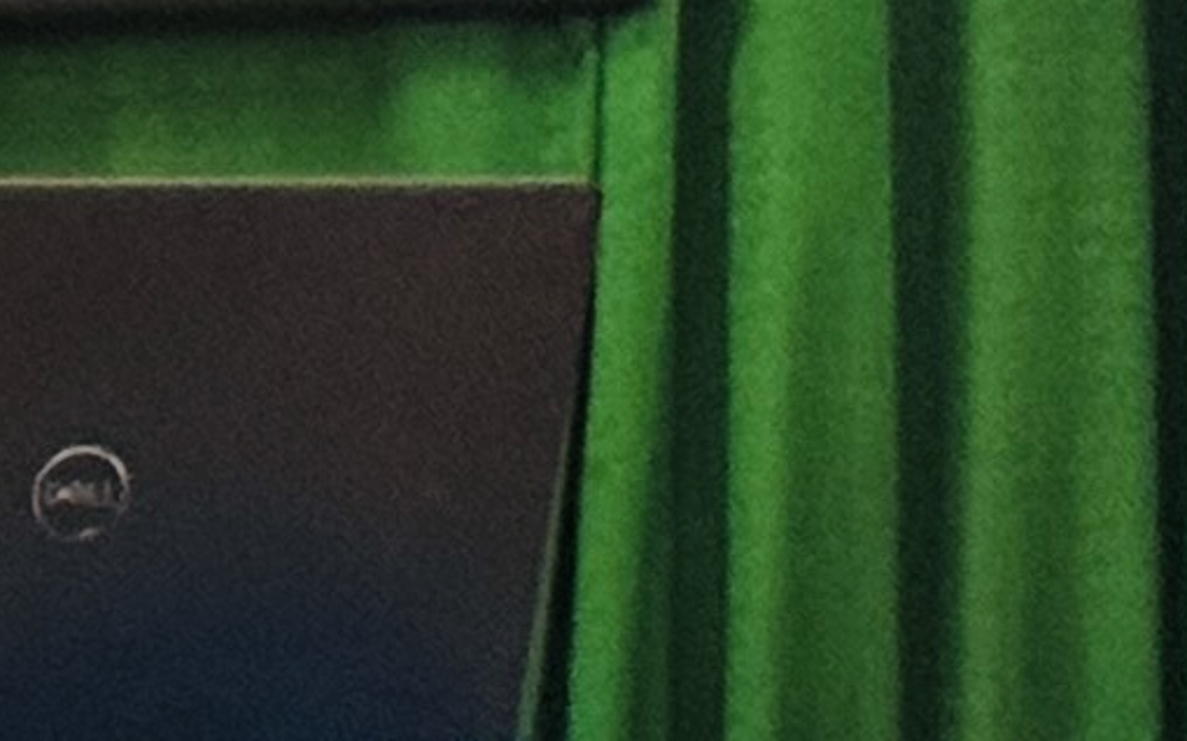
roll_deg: +0.7
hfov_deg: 5.0
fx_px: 13035
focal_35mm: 403
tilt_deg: +4.7
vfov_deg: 3.2
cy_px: -545
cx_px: -2346
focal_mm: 6.76
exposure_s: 1/50
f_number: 1.78
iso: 200
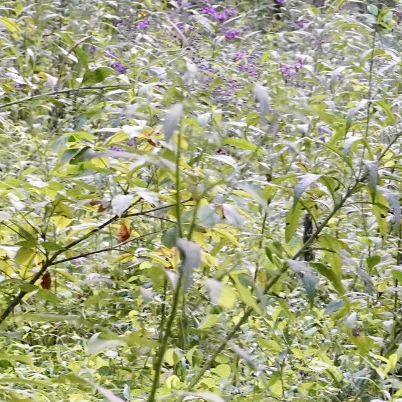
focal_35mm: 263
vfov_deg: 6.7
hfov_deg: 6.6
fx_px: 3455
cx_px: 387
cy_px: 152
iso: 4000
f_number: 5
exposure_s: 1/160
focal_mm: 45
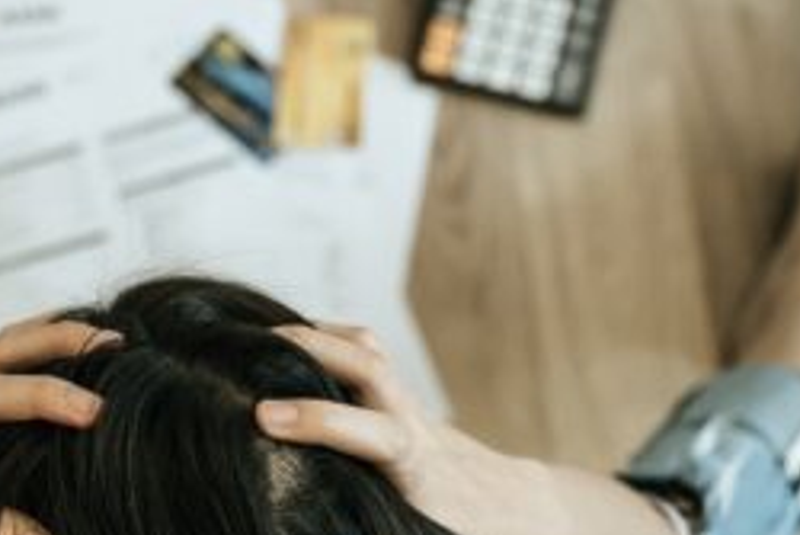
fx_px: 2779
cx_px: 83
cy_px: 330
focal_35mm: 125
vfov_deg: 11.0
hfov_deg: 16.2
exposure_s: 1/100
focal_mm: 48
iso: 500
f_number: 2.8
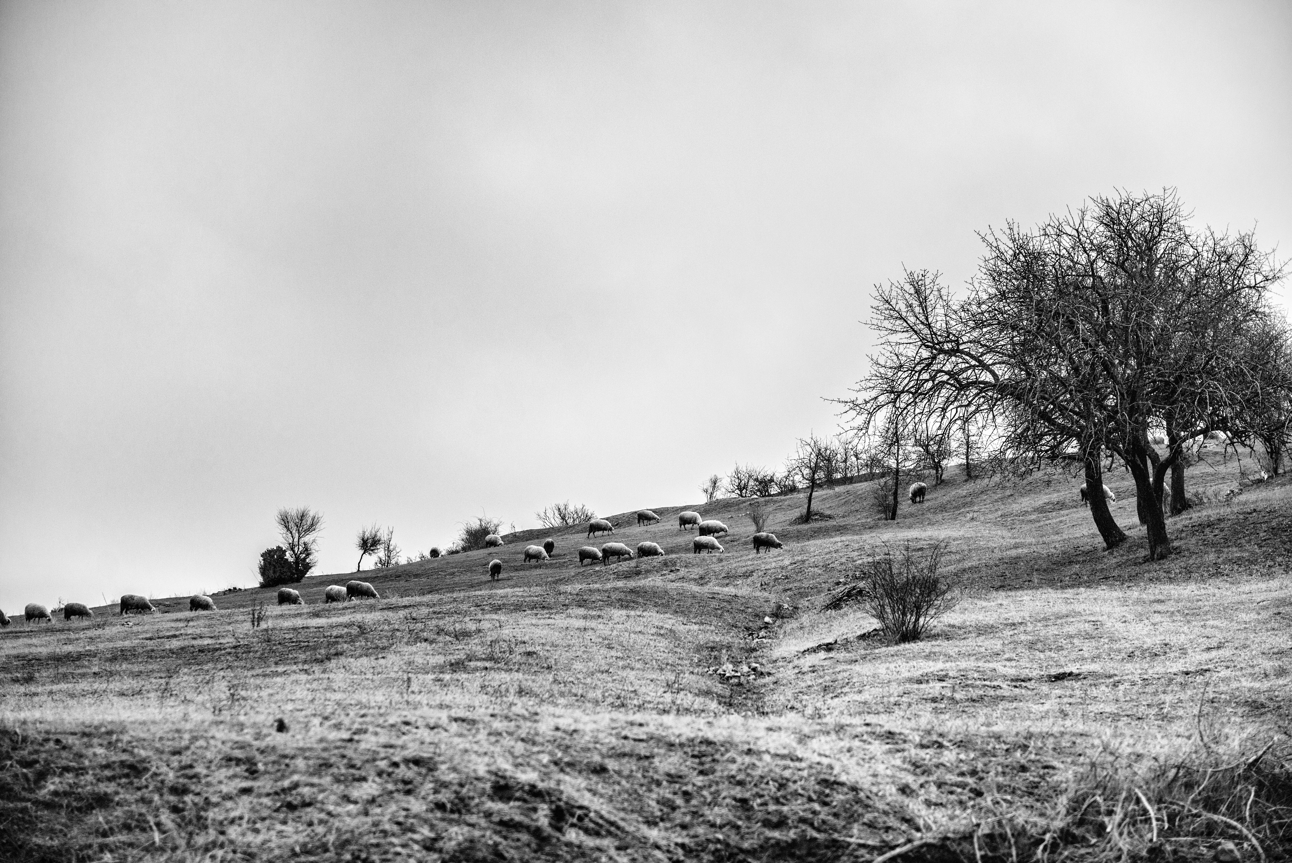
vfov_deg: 19.5
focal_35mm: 70
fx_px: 2513
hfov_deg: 28.8
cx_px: 646
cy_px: 432
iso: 800
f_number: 2.8
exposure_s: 1/1250
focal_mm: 70
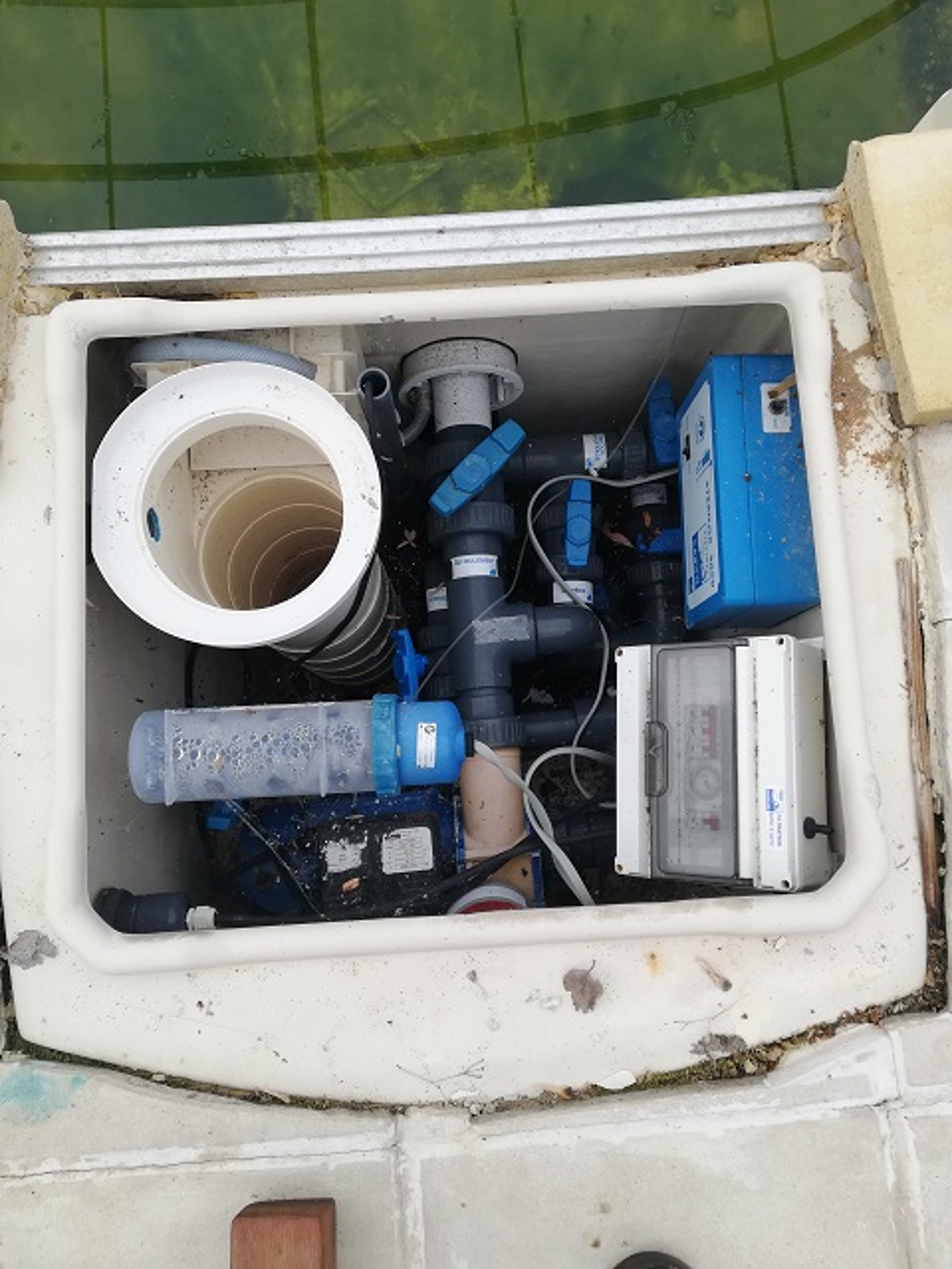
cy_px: 634
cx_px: 476
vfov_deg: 67.3
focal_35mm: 26
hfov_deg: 53.1
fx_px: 953
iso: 50
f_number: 2.2
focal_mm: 3.81
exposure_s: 1/295
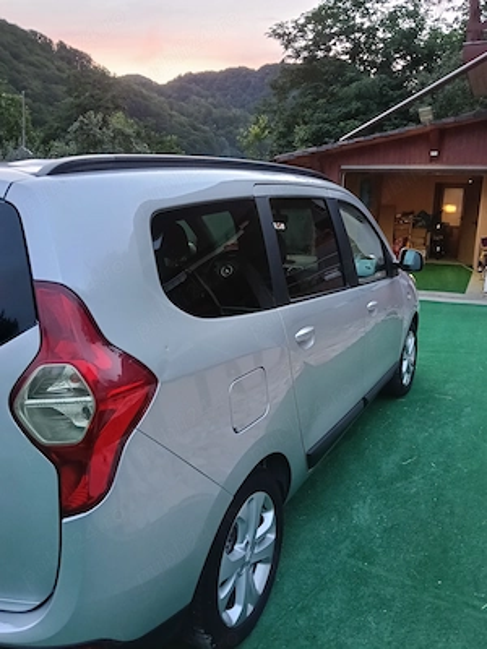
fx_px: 506
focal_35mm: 27
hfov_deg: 51.4
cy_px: 324
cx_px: 244
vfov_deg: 65.3
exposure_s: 1/33.3
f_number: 1.8
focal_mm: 3.98
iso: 1000
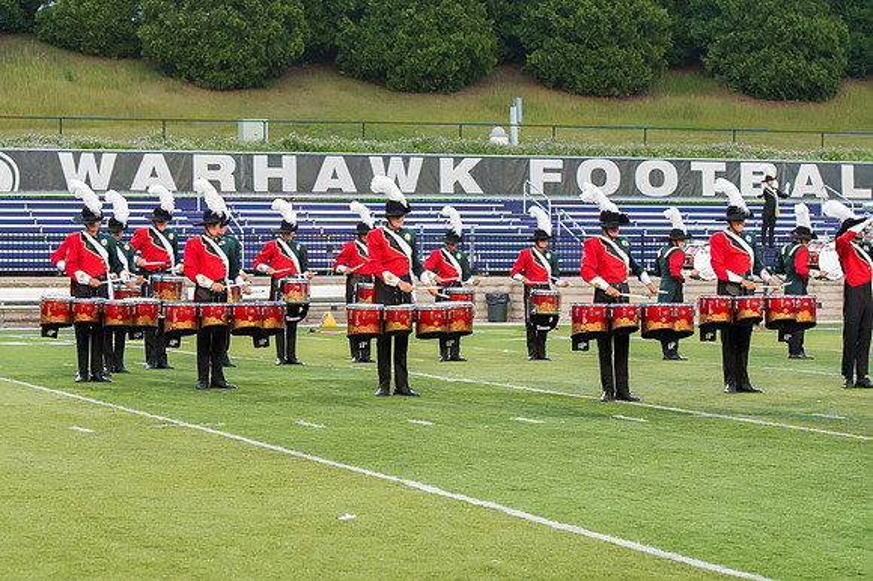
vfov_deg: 12.2
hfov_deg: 18.3
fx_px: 2715
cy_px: 270
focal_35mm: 112
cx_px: 463
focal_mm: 75
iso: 3200
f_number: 5
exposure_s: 1/640
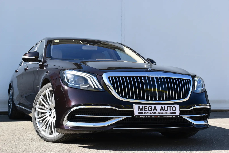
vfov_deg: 23.8
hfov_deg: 35.0
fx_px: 363
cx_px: 114
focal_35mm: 57
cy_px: 76
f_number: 8
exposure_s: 1/250
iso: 180
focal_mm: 38
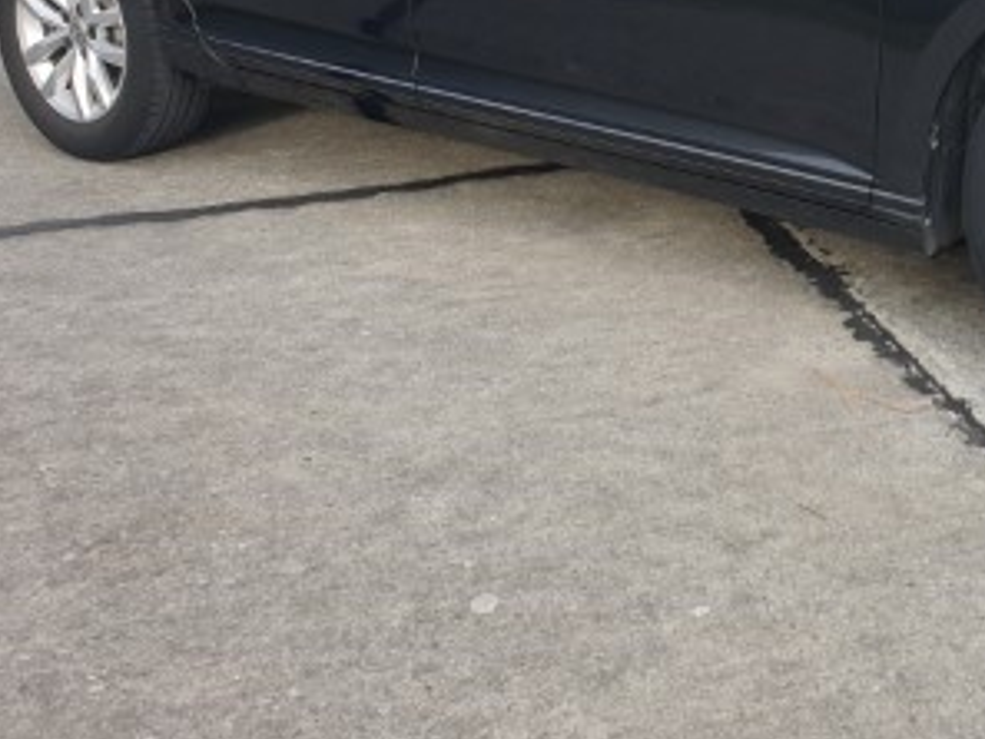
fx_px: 1594
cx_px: 879
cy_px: 17
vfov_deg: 25.0
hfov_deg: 32.7
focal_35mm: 56
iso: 50
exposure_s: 1/355
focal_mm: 4.3
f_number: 2.4
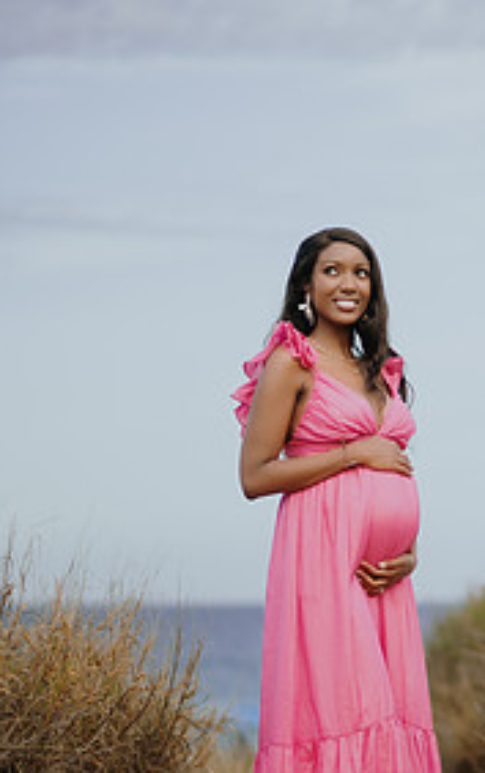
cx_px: 671
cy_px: 508
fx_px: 2636
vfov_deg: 16.6
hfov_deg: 10.2
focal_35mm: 125
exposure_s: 1/2000
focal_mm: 58
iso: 50
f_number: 1.4
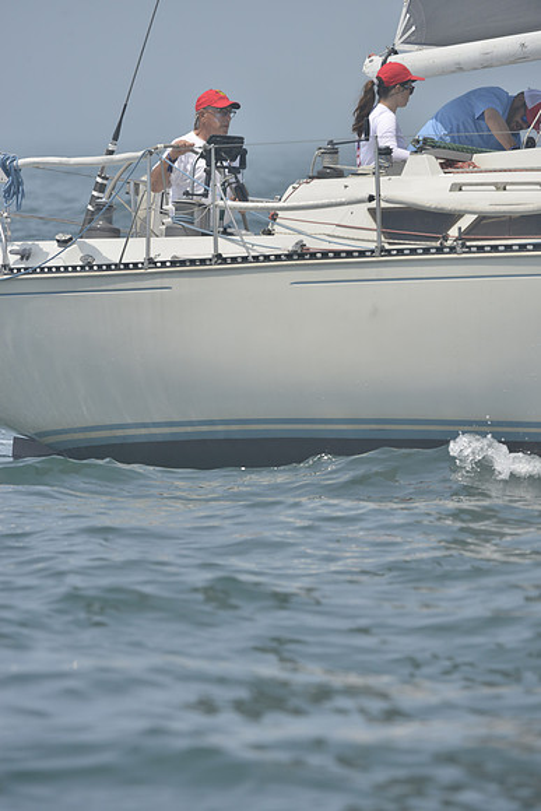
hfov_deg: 4.6
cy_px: 406
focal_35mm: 300
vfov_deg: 6.9
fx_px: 6758
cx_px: 270
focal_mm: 300
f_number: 9
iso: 280
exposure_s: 1/1000
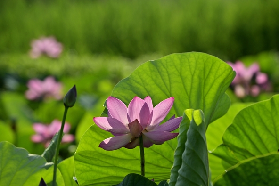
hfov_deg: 6.6
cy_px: 93
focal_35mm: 310
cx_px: 140
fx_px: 2403
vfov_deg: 4.4
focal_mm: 310
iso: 200
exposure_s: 1/500
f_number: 8
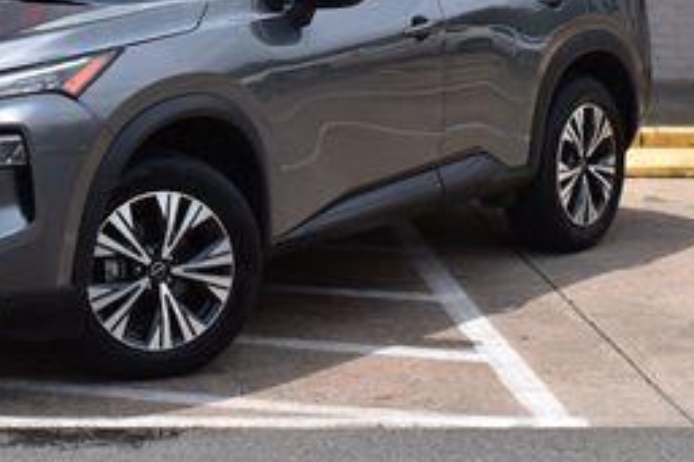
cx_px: 100
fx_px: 2158
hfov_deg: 18.0
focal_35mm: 112
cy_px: -38
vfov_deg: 12.0
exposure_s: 1/500
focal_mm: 30
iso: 360
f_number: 11
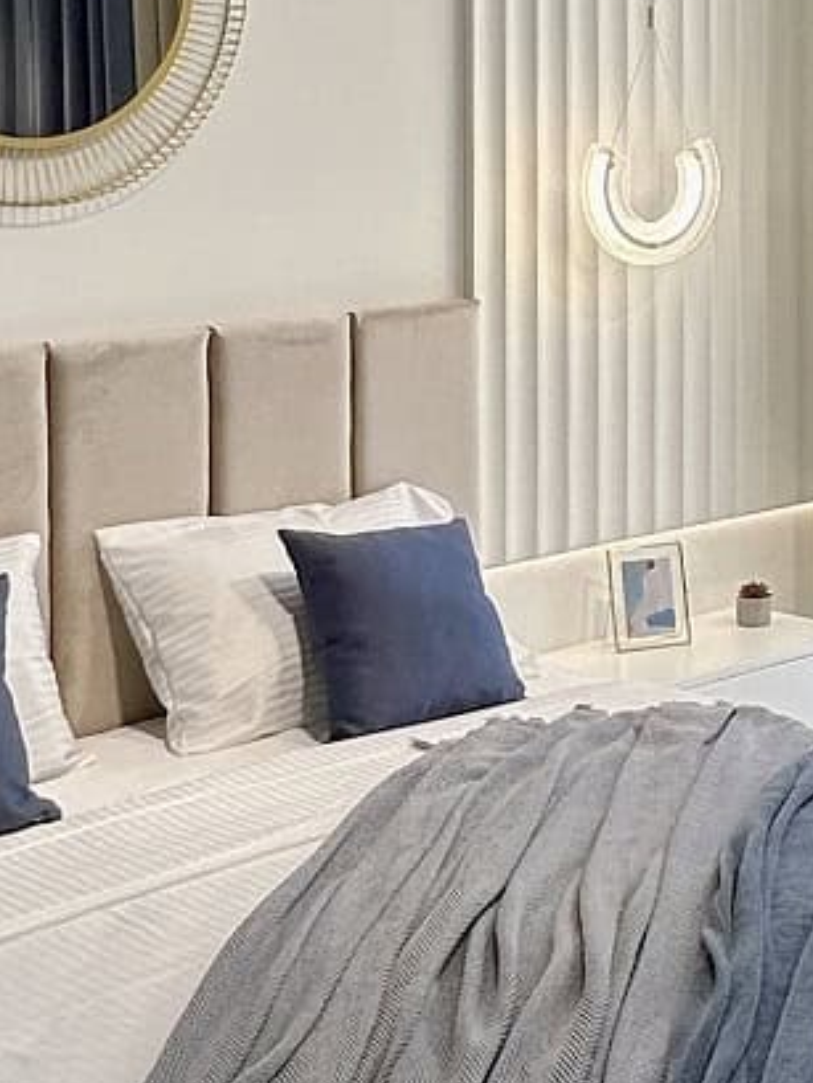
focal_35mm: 69
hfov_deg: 20.6
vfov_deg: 28.1
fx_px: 2160
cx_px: 813
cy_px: 508
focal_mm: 2.2
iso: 40
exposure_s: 1/109
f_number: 2.2
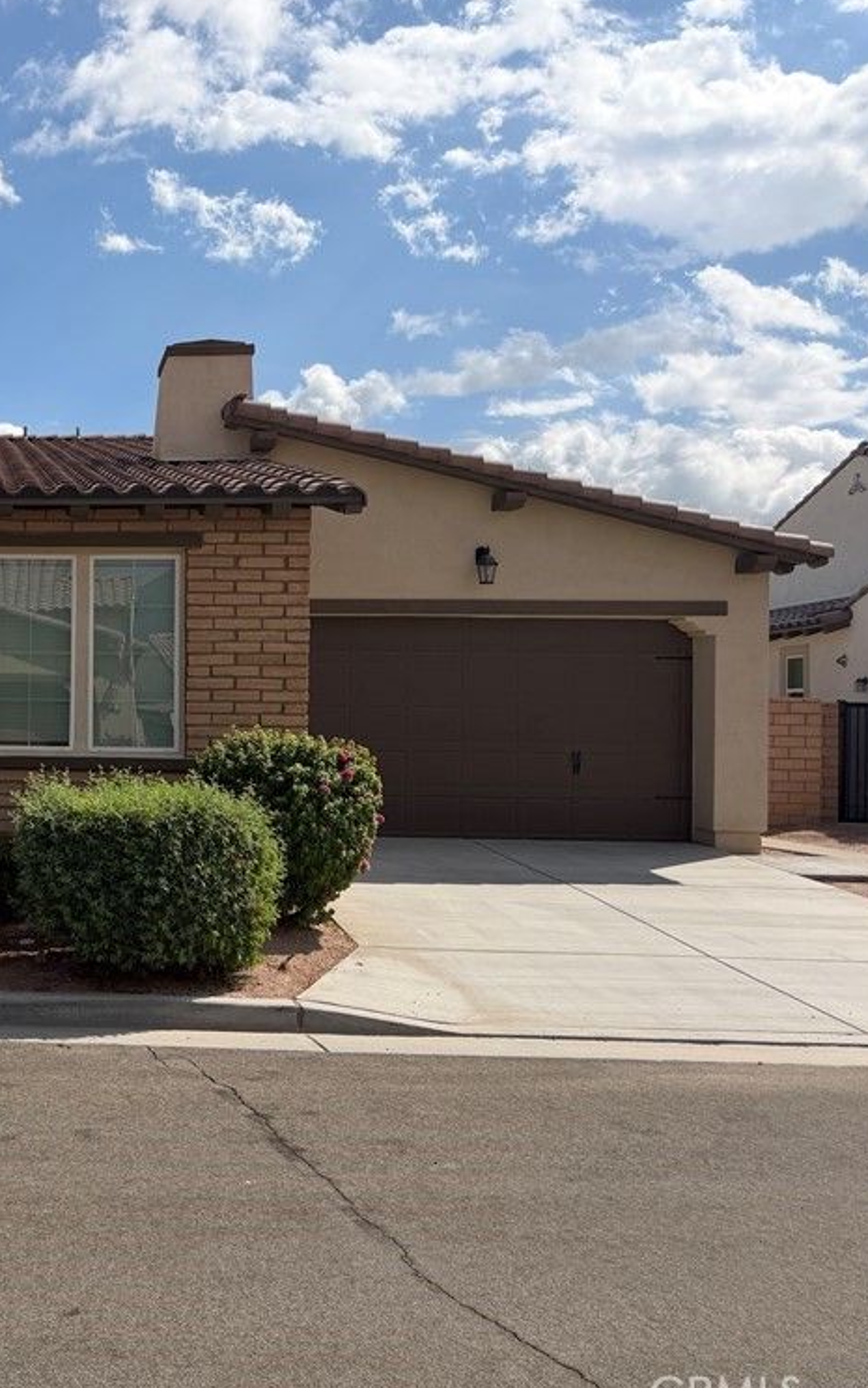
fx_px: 1325
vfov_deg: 55.3
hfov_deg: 32.4
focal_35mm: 35
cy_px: 703
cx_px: -63
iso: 80
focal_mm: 6.76
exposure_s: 1/7353
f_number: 1.78
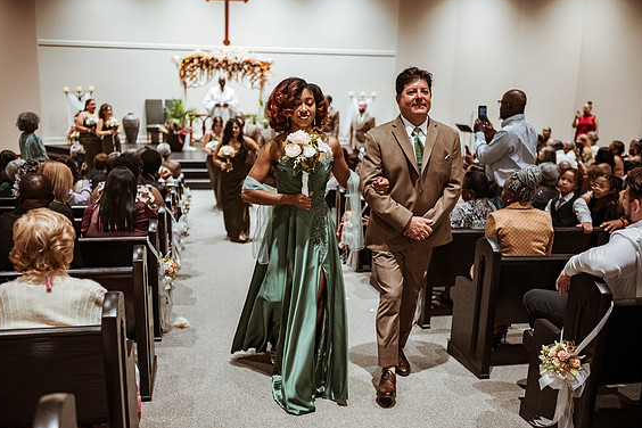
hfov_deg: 53.1
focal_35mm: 36
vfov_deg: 36.9
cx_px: 320
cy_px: 210
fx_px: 642
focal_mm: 35
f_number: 1.8
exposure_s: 1/500
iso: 1000
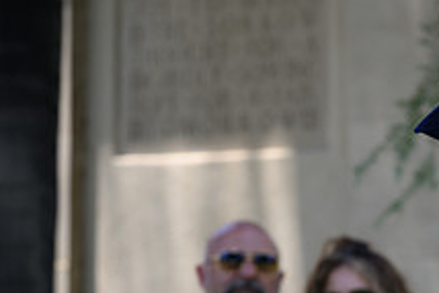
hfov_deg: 8.8
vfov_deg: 6.0
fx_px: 2807
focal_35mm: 230
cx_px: 540
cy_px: 261
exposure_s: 1/125
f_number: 5
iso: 100
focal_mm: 85
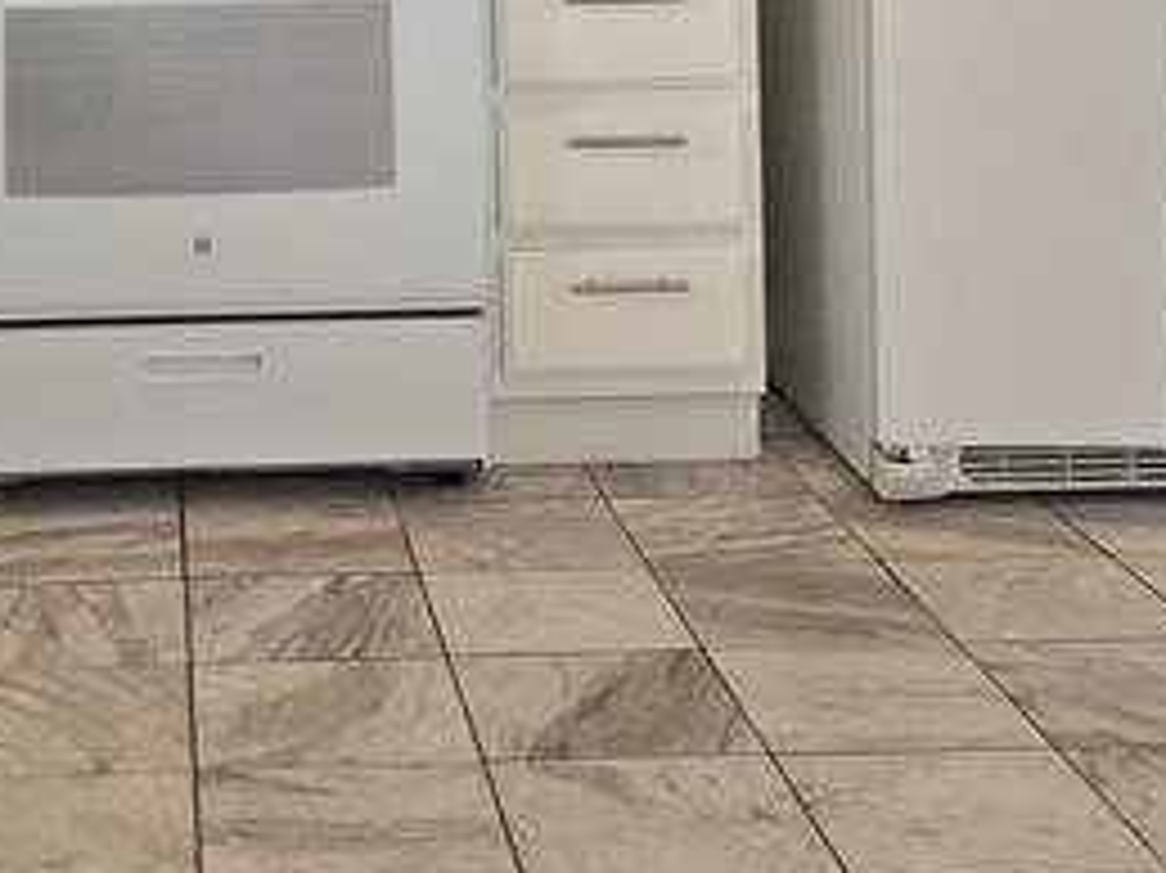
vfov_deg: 19.5
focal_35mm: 71
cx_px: 185
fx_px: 2390
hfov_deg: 26.7
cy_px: -176
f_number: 1.7
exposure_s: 1/120
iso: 40
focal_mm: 6.3
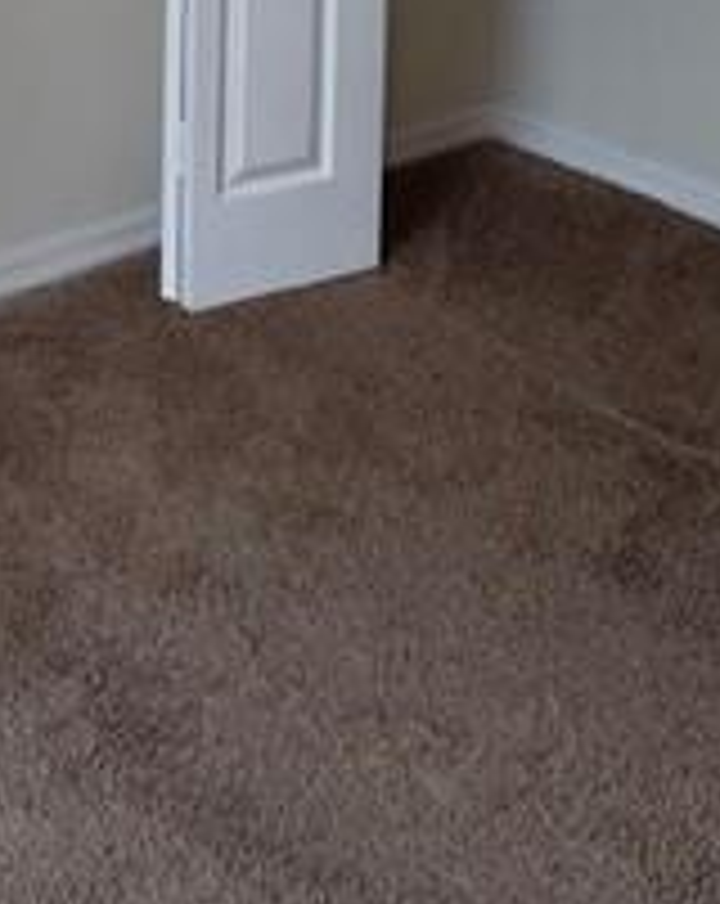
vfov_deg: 20.3
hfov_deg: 18.8
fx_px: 2164
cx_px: 194
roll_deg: -0.4
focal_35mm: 81
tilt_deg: -6.2
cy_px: -454
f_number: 1.6
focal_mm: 4.2
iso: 100
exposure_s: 1/60
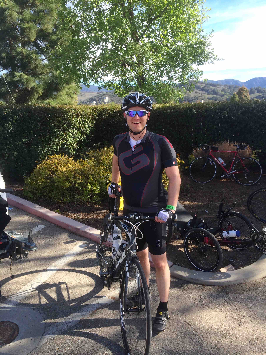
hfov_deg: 46.8
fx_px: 307
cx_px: 133
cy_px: 178
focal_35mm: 30
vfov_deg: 60.0
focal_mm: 4.12
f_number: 2.2
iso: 32
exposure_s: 1/707
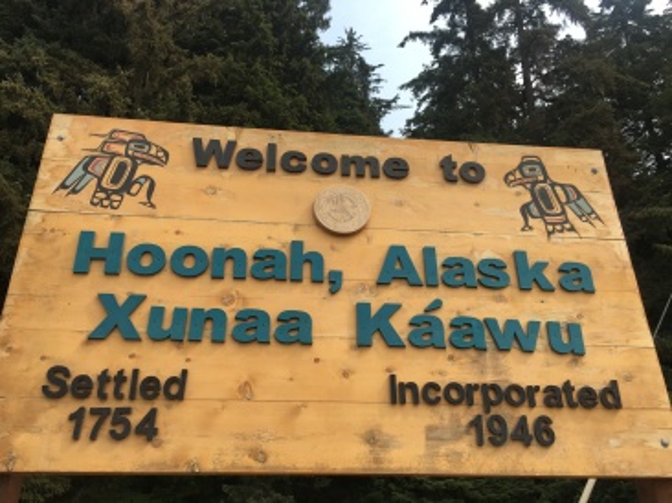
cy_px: 252
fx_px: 563
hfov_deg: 61.7
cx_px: 336
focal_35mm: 29
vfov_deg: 48.2
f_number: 2.2
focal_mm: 4.15
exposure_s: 1/950
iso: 25
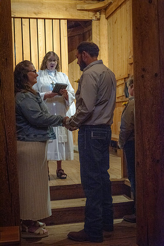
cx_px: 82
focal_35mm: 50
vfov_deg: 39.6
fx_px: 342
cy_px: 123
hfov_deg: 27.0
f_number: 4
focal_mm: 50
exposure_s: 1/125
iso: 5000
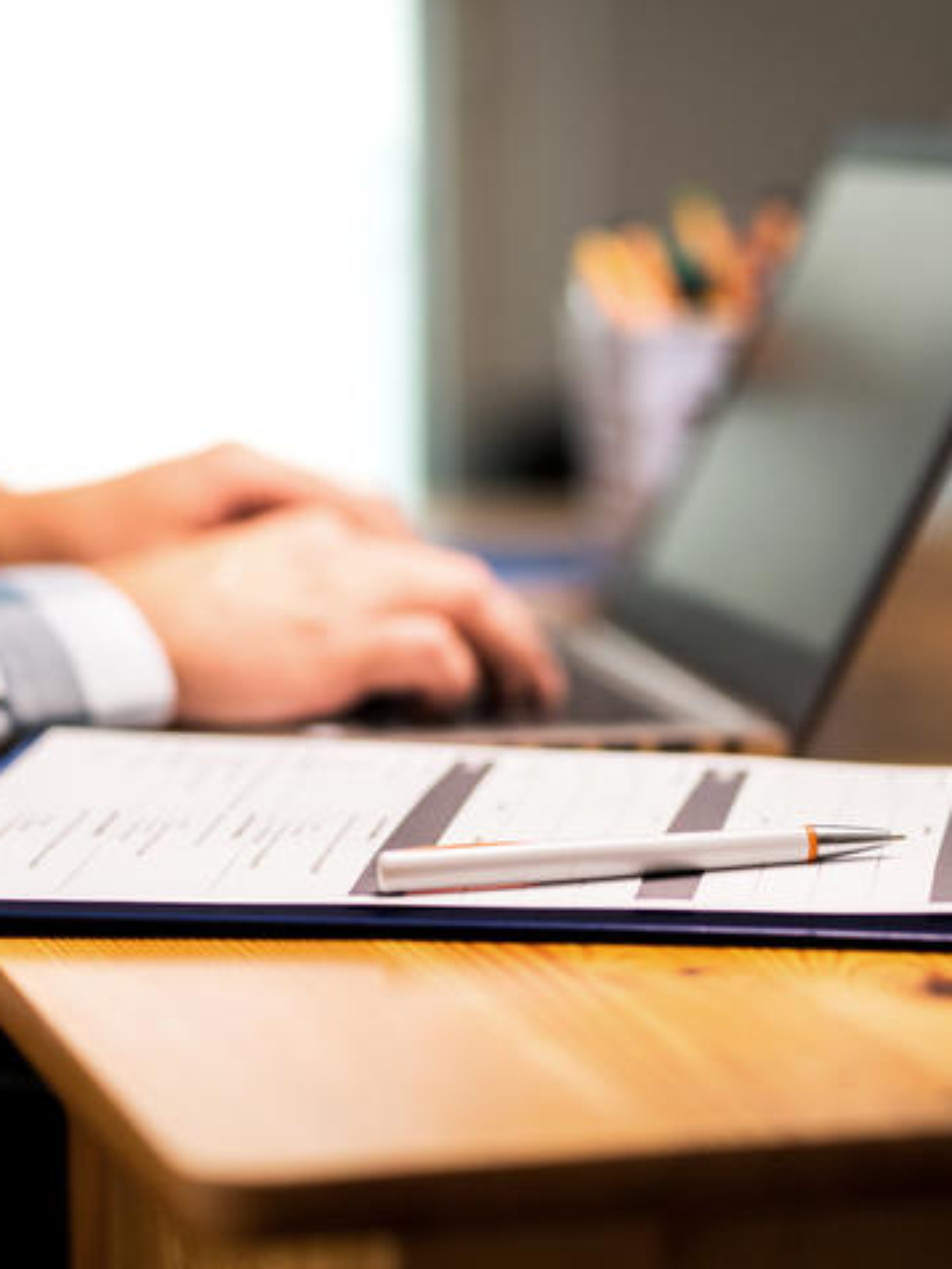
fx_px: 4545
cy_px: 640
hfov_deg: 12.0
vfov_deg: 15.9
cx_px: 460
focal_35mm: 124
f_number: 2
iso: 100
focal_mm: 85
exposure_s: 1/60
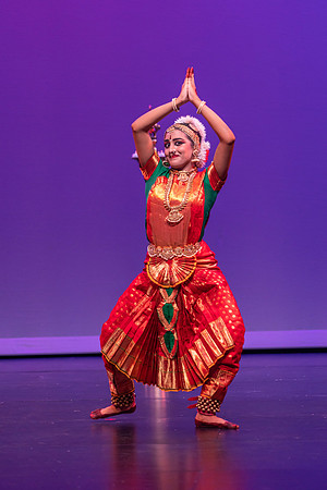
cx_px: 164
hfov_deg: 6.9
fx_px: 2725
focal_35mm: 200
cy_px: 245
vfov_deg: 10.3
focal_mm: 200
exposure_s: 1/320
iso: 2500
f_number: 4
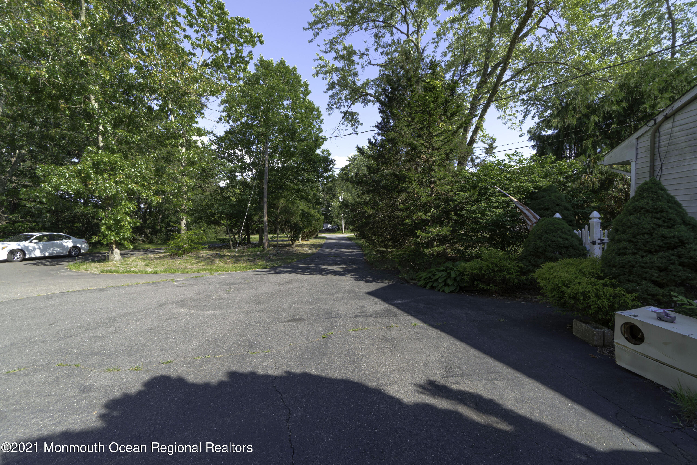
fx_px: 290
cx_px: 348
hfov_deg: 100.4
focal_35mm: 15
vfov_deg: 77.3
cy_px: 232
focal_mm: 10
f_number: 8
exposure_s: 1/80
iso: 100
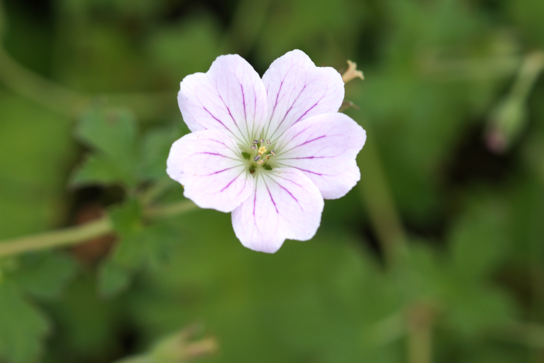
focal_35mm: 150
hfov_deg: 13.7
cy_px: 182
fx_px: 2266
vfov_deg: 9.1
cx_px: 272
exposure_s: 1/320
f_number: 4.5
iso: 100
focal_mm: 100
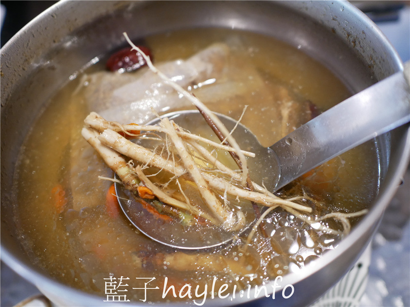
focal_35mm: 30
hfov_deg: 60.0
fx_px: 355
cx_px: 205
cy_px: 154
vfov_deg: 46.8
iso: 1250
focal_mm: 15
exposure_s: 1/60
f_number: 1.7
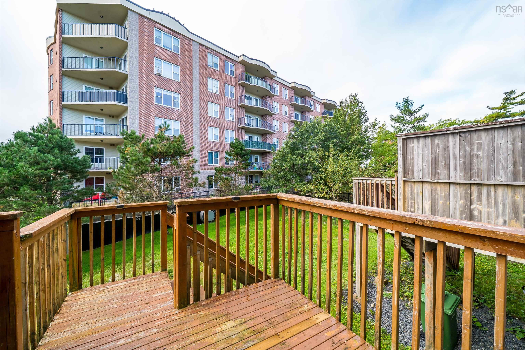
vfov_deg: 81.2
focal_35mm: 14
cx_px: 262
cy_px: 175
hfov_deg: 104.3
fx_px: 204
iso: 400
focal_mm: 14
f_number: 10
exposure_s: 1/80
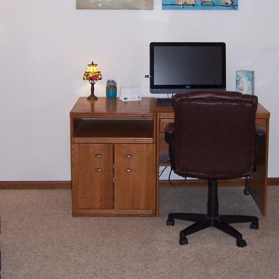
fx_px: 611
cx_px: 142
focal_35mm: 67
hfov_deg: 25.7
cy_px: 85
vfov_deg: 25.5
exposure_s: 1/60
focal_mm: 6
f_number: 3
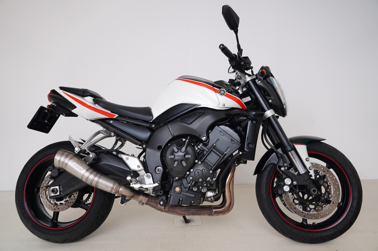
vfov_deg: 47.8
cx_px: 189
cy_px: 126
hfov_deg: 67.4
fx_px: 283
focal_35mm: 27
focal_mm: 18
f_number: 3.5
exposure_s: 1/2
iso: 200
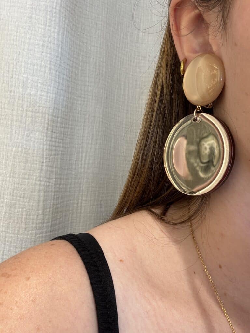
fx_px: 289
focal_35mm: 30
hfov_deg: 46.8
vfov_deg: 60.0
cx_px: 125
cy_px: 166
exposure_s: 1/50
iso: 64
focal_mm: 2.69
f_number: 1.9
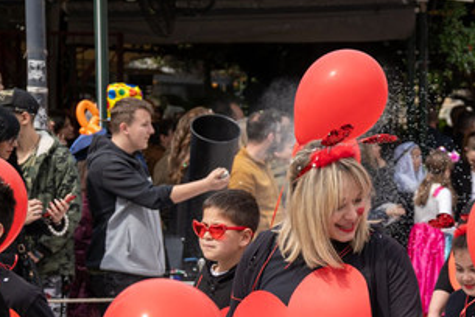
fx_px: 1743
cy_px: 254
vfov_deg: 10.4
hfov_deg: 15.3
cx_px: 439
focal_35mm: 132
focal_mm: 42
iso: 100
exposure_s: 1/1600
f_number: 2.8
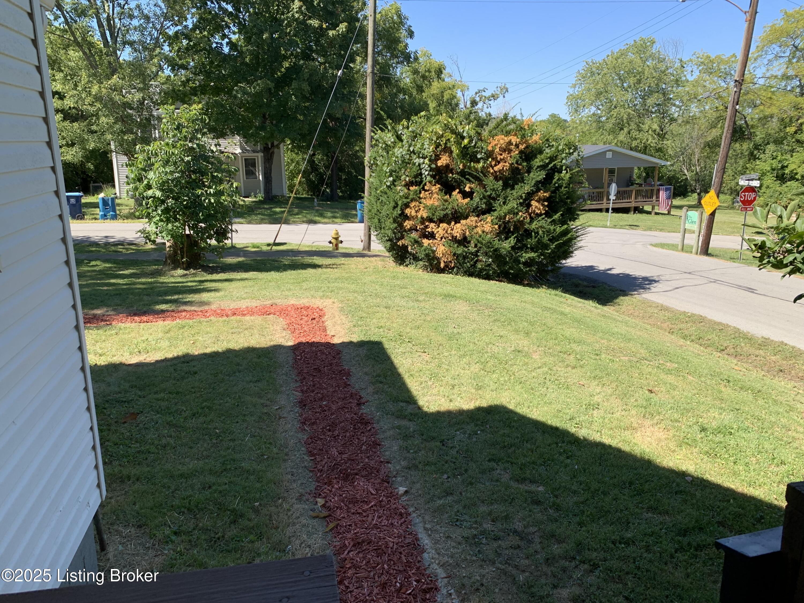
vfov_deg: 53.1
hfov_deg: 67.3
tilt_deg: -13.5
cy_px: 302
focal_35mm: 26
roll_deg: +0.0
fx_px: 604
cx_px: 402
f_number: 1.8
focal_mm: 4.25
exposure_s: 1/737
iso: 25
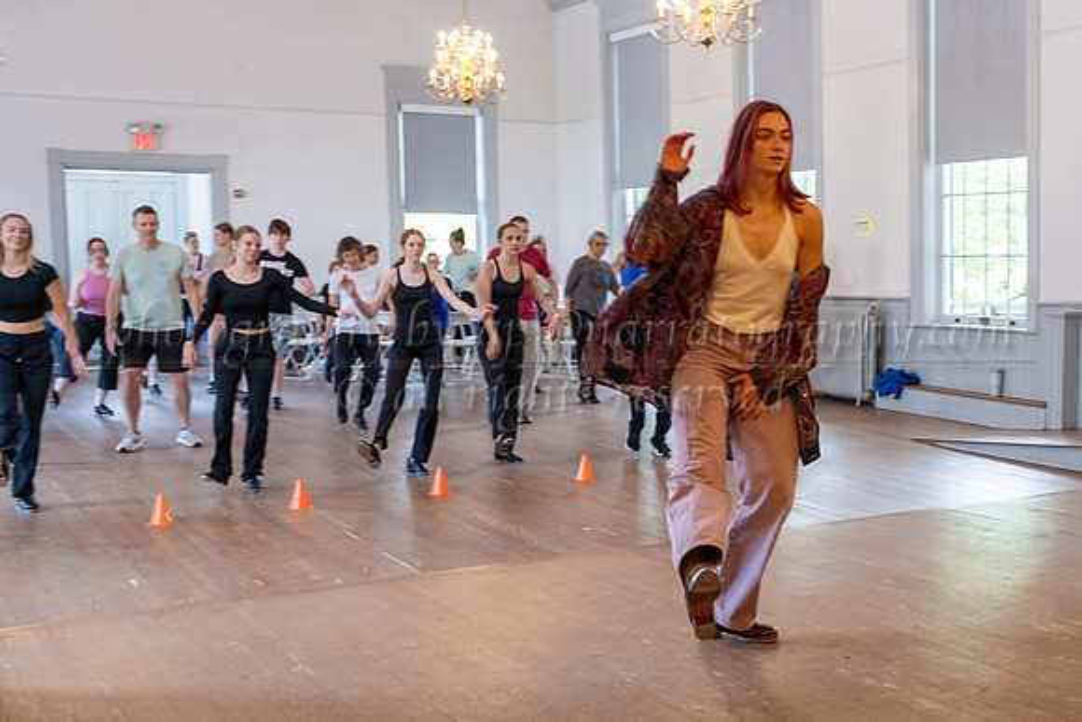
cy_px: 386
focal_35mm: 48
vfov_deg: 28.2
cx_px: 925
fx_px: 1439
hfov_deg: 39.0
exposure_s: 1/200
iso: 1600
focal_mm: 28
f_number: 4
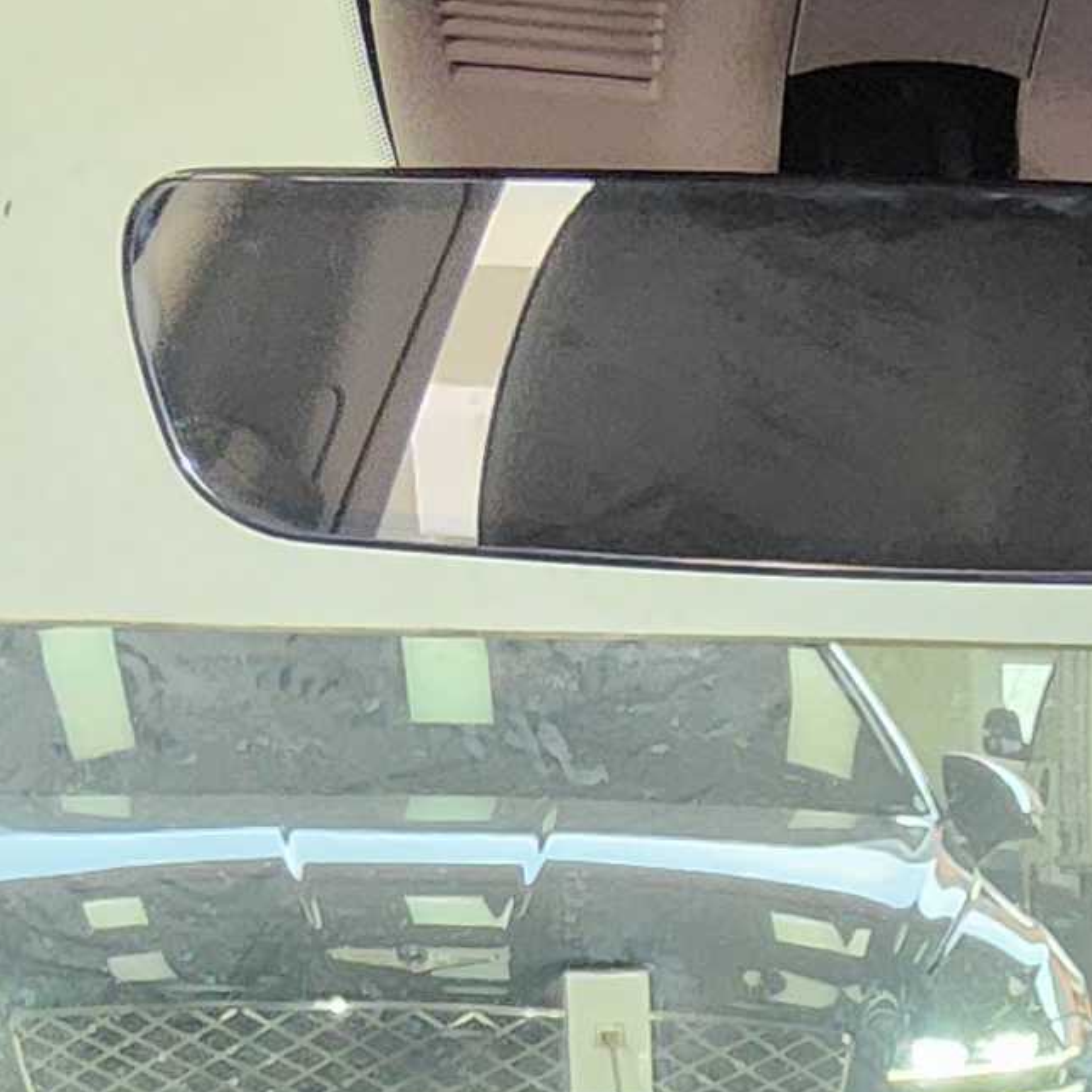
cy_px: 1895
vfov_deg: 11.5
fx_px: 5068
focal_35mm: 142
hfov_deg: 12.1
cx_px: 1114
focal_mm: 3.08
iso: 320
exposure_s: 1/120
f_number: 2
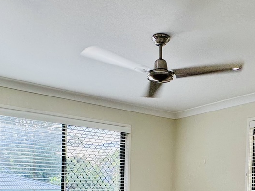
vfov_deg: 33.1
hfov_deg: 46.6
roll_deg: -1.2
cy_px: 188
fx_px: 295
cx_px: 150
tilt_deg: -0.9
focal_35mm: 40
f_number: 2.2
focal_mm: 2.22
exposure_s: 1/100
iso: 100
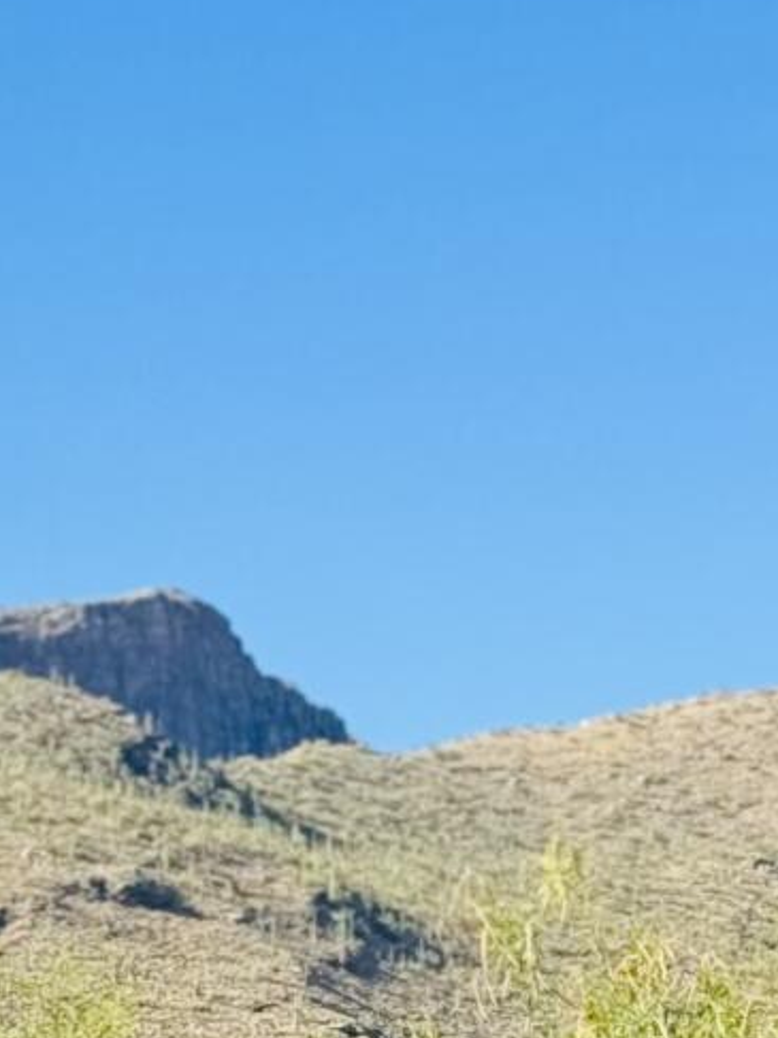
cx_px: 1596
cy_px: 1824
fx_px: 5906
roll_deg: -0.5
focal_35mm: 197
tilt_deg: -0.8
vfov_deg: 9.6
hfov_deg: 7.2
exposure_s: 1/2110
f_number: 1.78
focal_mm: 6.86
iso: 64
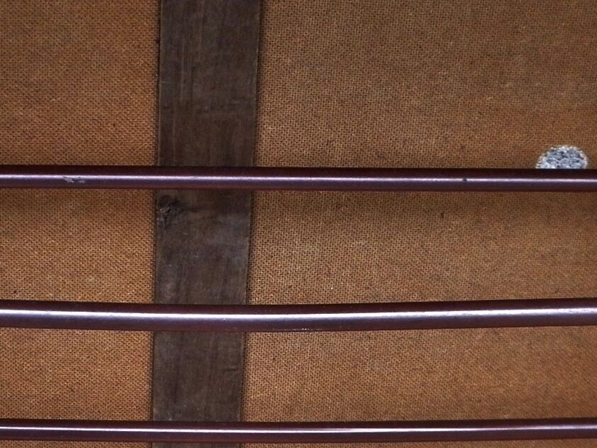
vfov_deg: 12.5
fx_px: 2036
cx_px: 216
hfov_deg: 16.7
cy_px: 343
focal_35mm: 118
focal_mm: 7.1
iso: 200
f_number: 3.8
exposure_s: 1/30
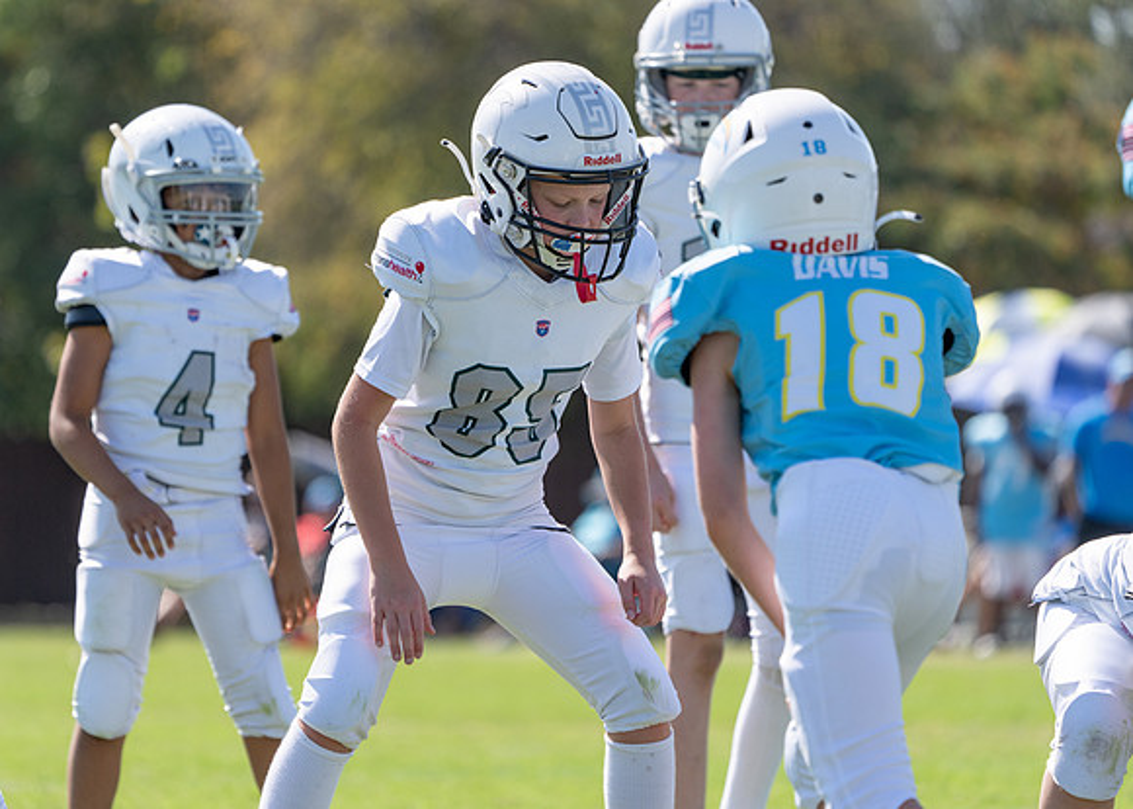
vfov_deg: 4.1
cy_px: 393
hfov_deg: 5.8
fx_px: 11250
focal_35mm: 350
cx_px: 487
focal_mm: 309
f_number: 5.6
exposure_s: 1/1000
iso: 160
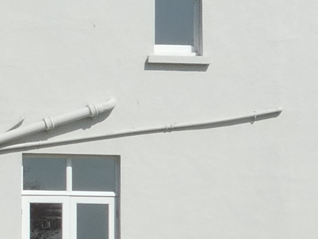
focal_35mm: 237
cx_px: -368
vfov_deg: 6.3
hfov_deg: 7.9
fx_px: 2176
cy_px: 56
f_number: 5
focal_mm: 6
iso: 80
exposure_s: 1/800
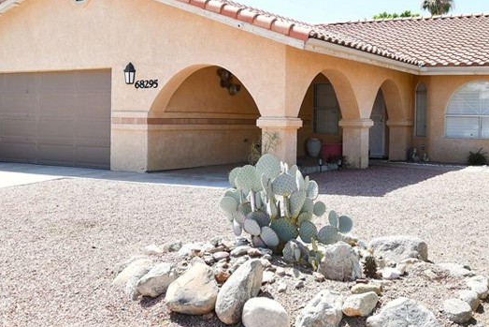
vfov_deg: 28.6
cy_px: 126
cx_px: 282
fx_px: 639
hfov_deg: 41.8
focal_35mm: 47
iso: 400
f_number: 10
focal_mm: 24
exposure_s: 1/400
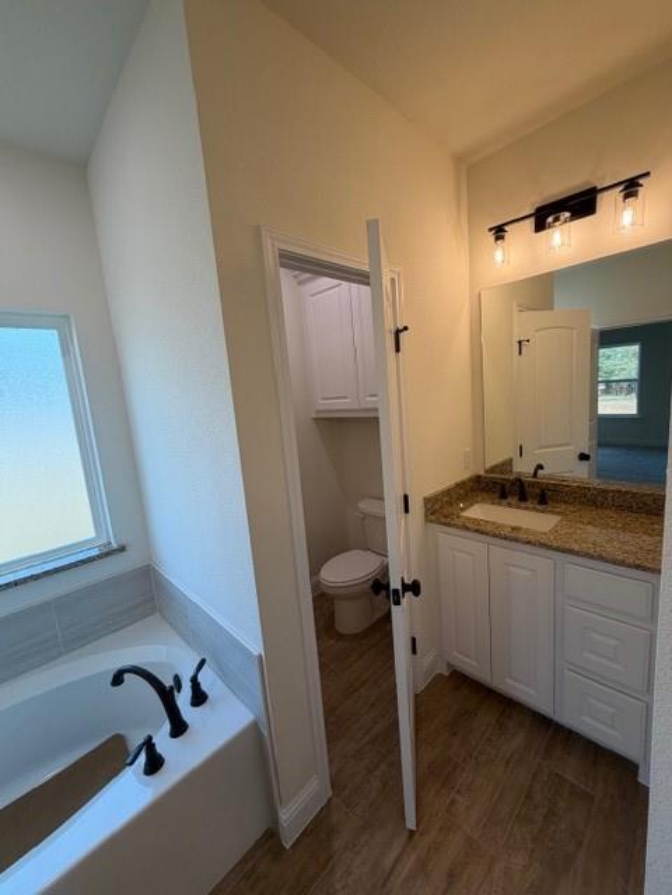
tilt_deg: -6.8
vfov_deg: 102.1
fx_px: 362
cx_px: 336
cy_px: 448
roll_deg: +5.4
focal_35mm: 14
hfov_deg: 85.7
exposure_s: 1/120
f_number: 2.2
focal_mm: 2.22
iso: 64
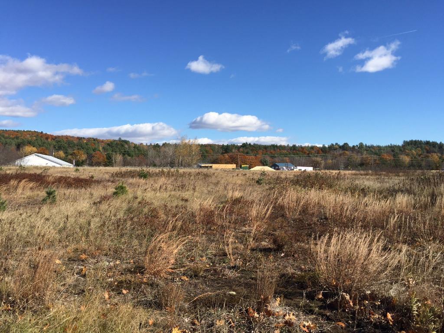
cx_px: 222
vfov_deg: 48.2
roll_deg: -0.9
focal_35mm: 29
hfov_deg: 61.7
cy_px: 166
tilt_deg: -0.1
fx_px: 372
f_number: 2.2
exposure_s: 1/1799
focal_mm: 4.15
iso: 32
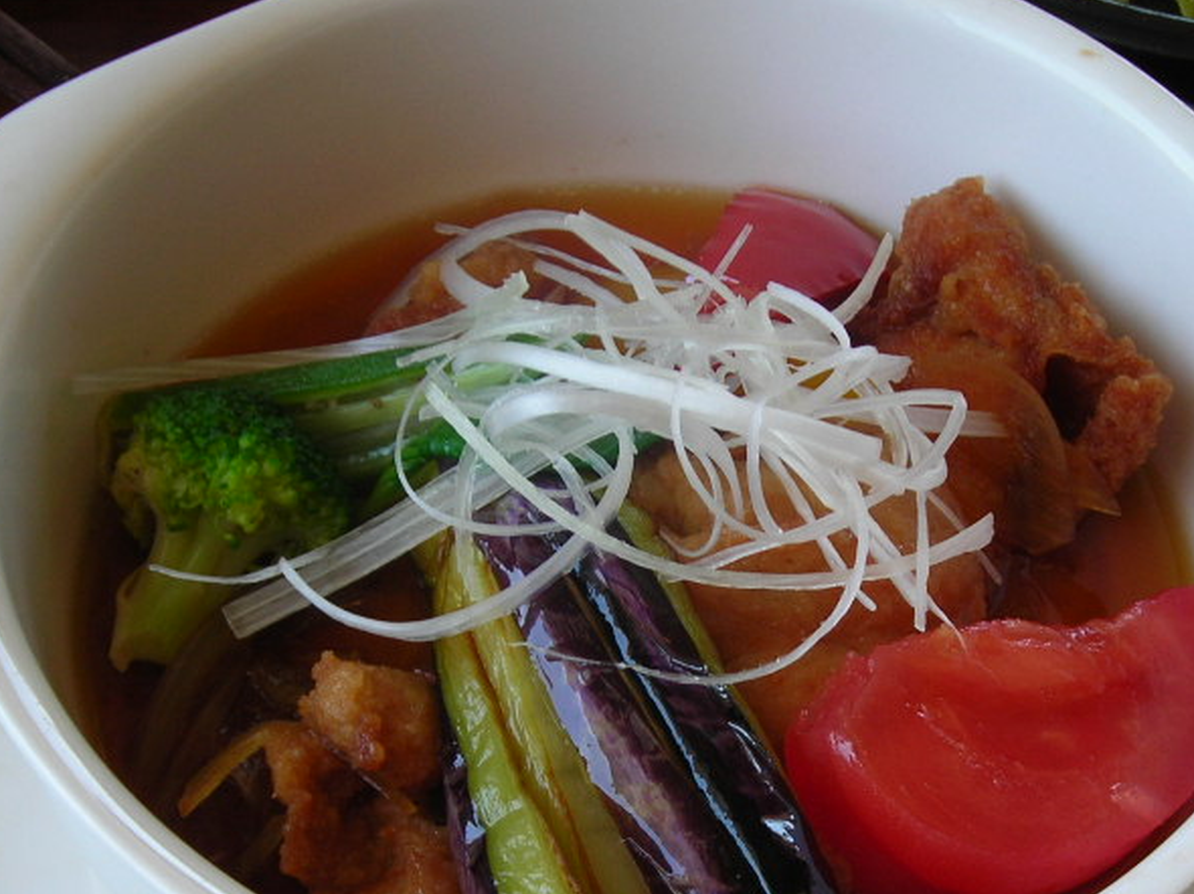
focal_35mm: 66
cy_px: 605
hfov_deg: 29.4
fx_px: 2276
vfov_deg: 22.1
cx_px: 619
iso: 50
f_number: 3.2
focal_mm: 6.3
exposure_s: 1/49.5
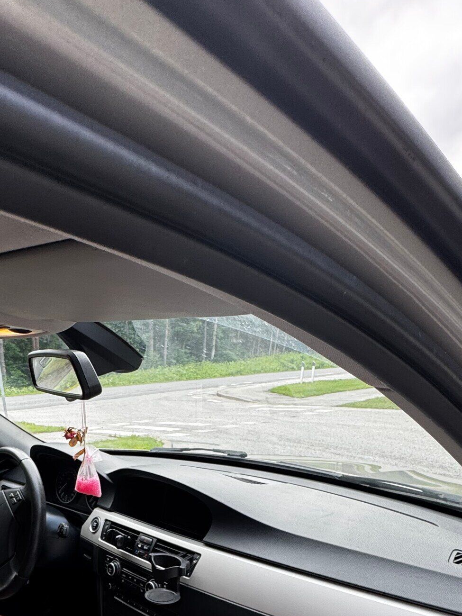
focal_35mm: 28
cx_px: 144
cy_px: 581
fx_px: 498
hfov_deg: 48.7
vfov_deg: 53.4
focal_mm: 2.22
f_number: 2.2
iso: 50
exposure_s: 1/99
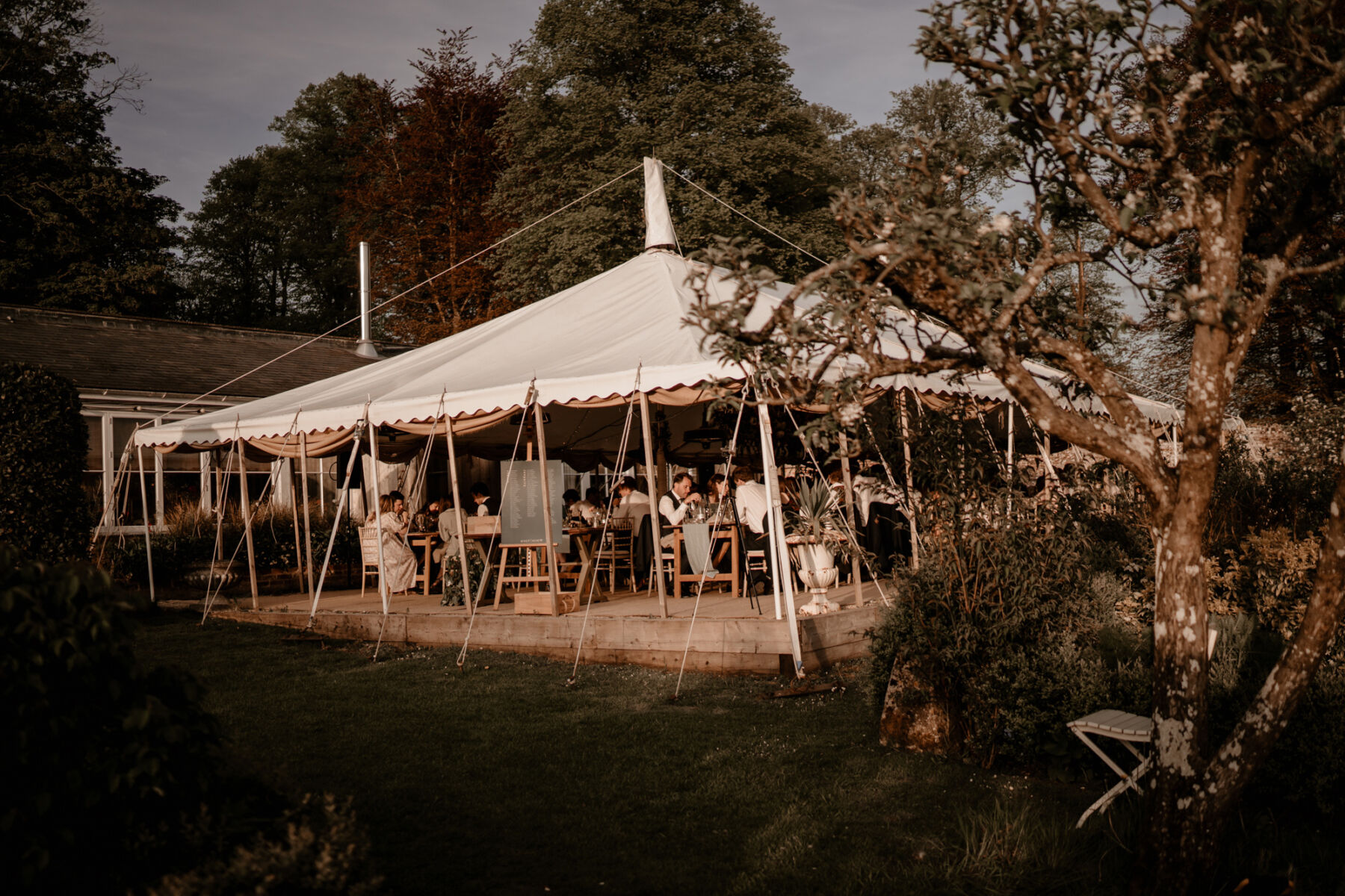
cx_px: 672
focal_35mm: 35
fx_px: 1308
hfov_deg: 54.4
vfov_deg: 37.9
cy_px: 448
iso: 160
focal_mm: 35
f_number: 1.4
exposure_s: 1/6400
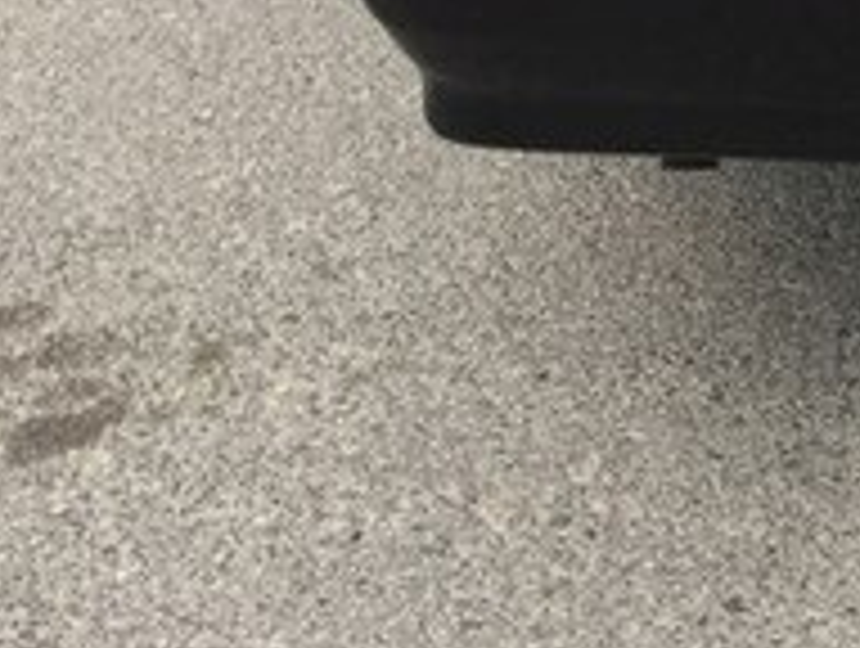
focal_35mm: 100
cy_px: -380
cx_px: 1175
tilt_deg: -17.6
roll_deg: +2.1
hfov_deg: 18.1
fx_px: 2489
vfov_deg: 13.8
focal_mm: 4.15
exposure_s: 1/807
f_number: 2.2
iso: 32
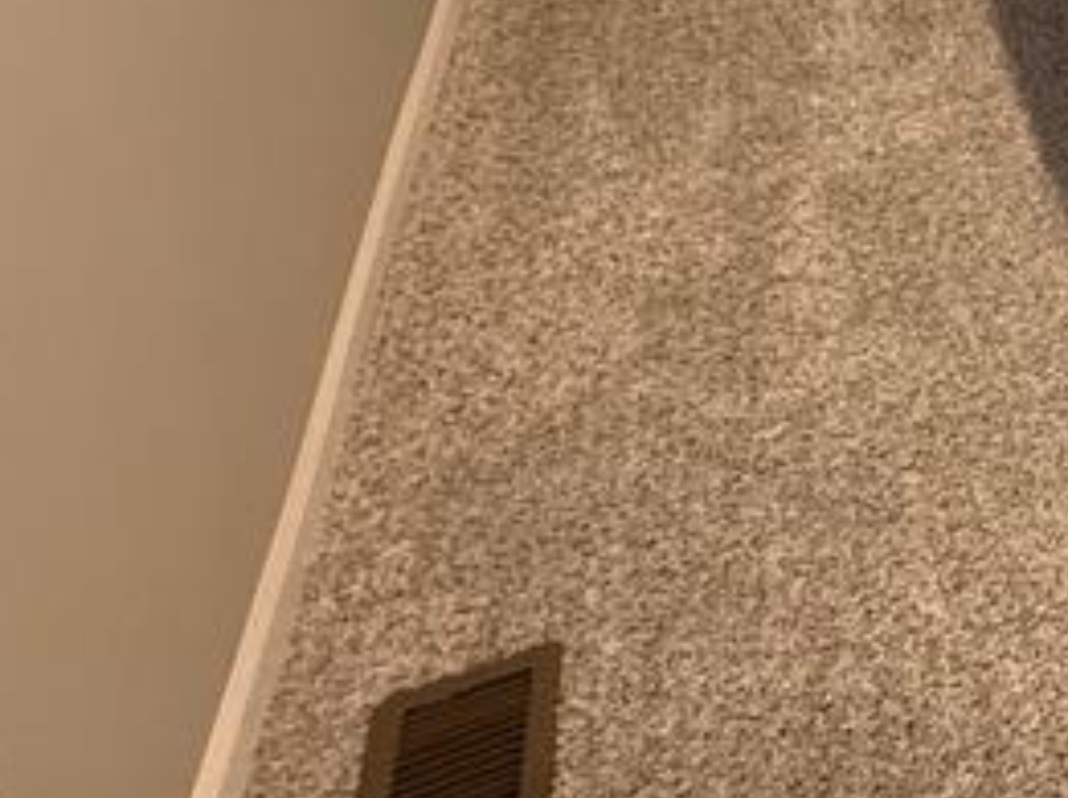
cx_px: 1751
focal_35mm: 55
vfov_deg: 22.1
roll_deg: -1.8
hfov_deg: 24.0
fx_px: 1695
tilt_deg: -13.5
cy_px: -389
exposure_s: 1/60
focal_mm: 2.22
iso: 250
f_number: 2.2
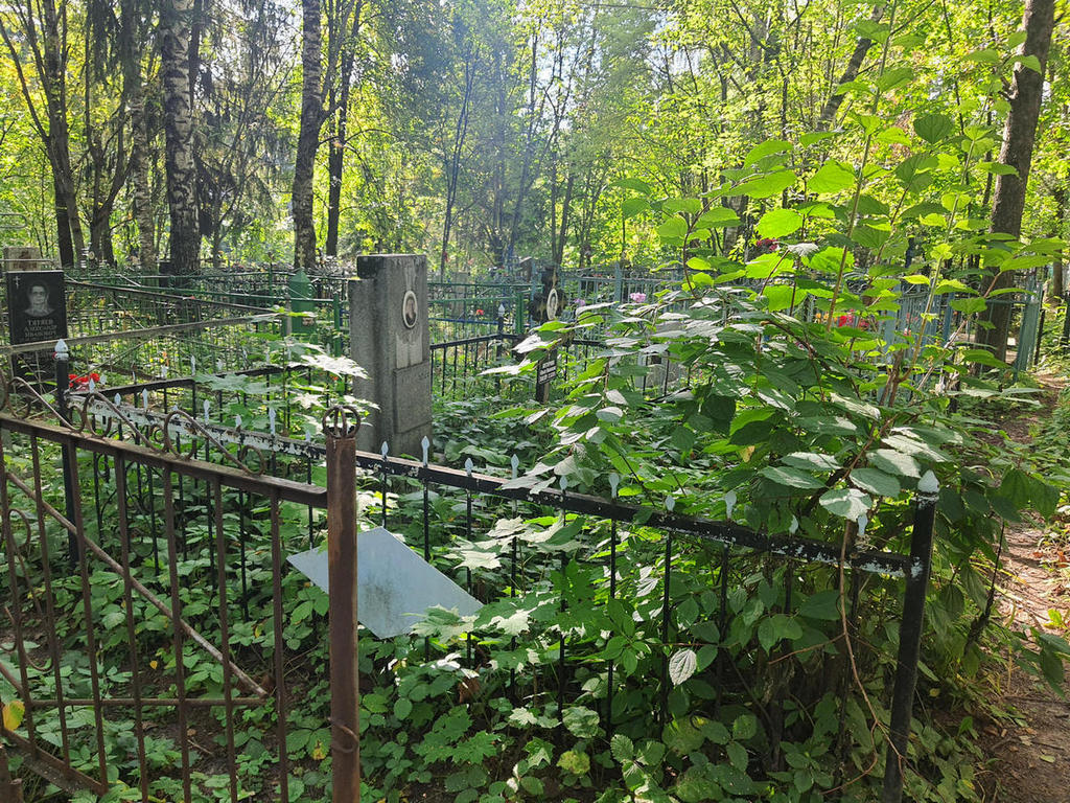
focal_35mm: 26
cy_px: 402
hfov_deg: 67.3
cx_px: 535
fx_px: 804
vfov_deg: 53.1
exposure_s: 1/144
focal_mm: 4.32
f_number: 1.7
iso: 50
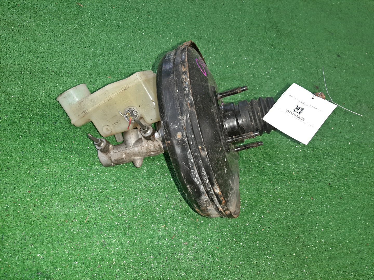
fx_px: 281
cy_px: 140
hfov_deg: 67.3
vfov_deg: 53.1
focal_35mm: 26
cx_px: 187
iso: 172
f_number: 1.7
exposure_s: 1/50
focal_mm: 3.93
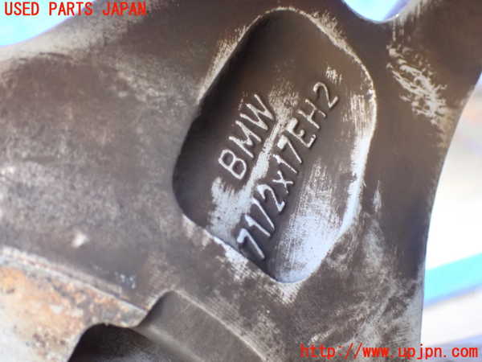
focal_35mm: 47
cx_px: 241
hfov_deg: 40.4
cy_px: 181
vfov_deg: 30.9
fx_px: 654
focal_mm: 8.4
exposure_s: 1/50
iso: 1600
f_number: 3.1
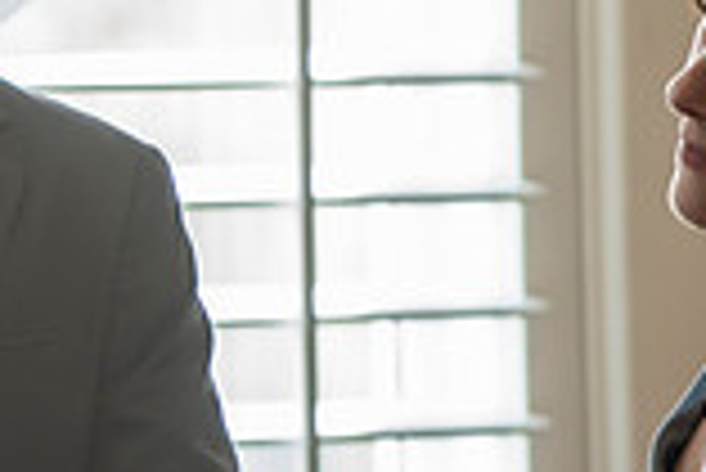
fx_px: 14466
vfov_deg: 1.9
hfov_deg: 2.8
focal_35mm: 737
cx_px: -544
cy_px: 146
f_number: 2.8
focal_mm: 200
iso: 1000
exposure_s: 1/250
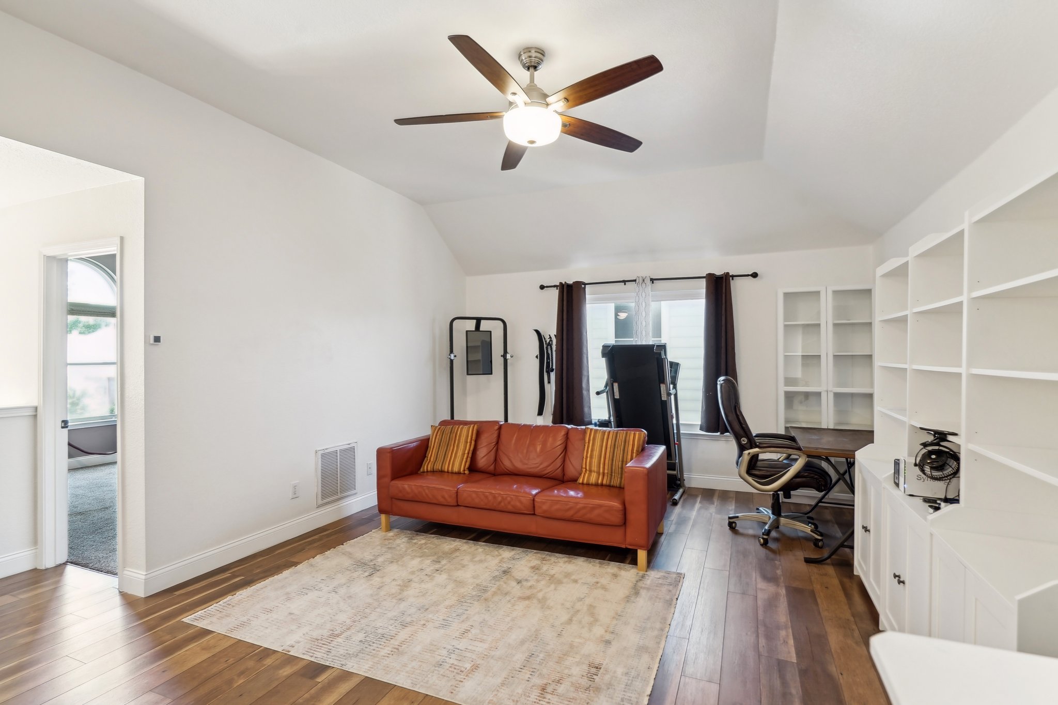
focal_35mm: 16
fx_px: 470
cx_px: 529
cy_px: 352
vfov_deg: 73.7
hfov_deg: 96.7
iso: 400
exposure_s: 1.3
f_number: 8
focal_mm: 16
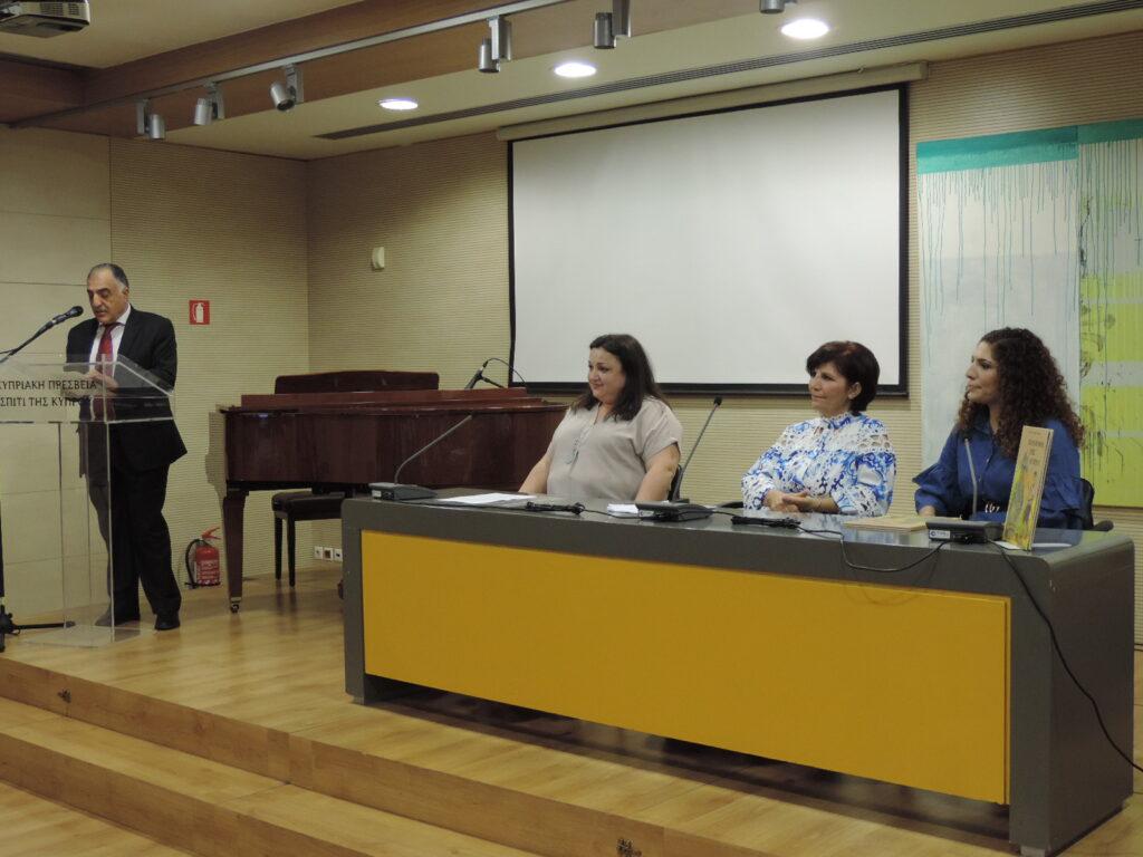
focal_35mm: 43
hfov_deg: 43.9
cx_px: 572
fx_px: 1420
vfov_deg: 33.6
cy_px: 428
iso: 400
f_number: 3.4
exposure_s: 1/20
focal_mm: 7.6
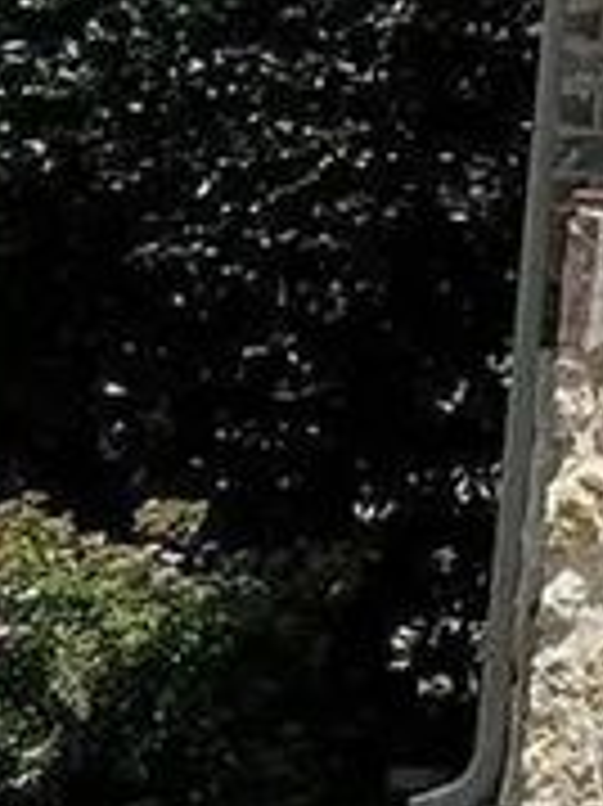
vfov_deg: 9.0
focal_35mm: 198
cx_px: 2048
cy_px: -1119
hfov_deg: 6.6
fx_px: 4604
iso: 50
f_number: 1.5
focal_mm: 5.7
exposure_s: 1/4115
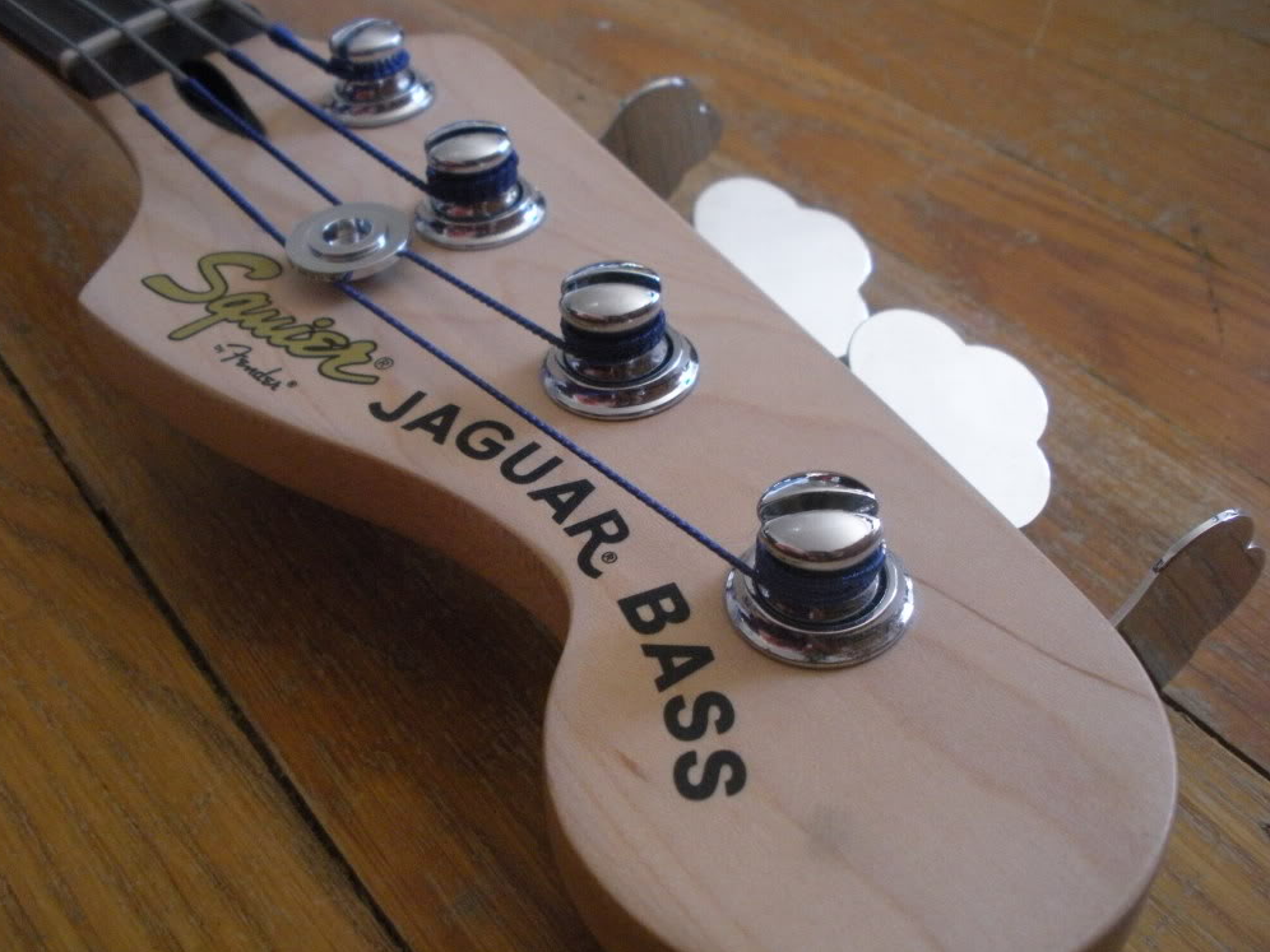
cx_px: 618
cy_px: 487
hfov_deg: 50.1
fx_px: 1357
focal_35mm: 37
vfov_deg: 38.7
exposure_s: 1/32
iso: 400
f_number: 3.5
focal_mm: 6.3
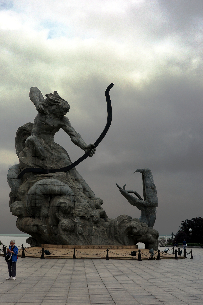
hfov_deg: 26.4
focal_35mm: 51
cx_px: 80
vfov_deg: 38.9
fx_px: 431
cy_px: 139
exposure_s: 1/1000
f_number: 5.6
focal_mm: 26
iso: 100
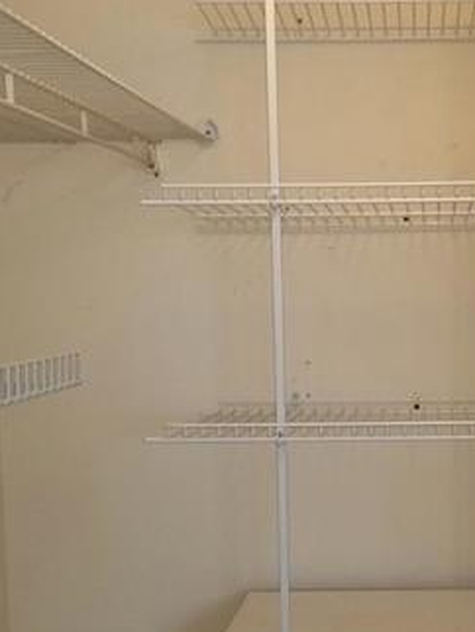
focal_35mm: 62
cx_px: 406
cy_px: 375
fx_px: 1133
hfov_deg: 23.2
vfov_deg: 31.1
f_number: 1.7
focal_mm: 4.25
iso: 64
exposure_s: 1/60
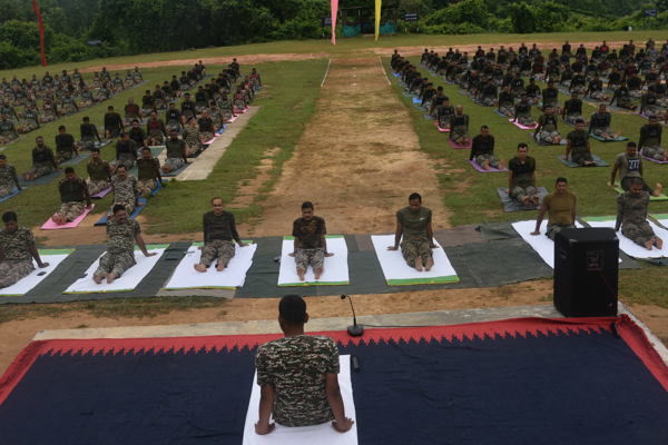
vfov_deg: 29.2
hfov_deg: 42.7
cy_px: 222
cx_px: 334
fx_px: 853
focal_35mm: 46
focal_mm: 46
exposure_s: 1/250
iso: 360
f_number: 8
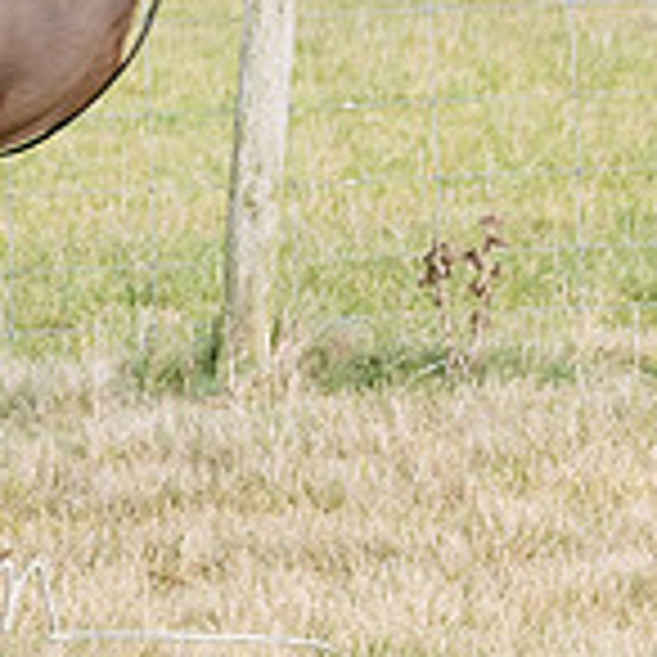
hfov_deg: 2.2
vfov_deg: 2.3
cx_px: -936
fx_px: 16685
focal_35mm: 777
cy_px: 196
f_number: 5
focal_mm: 103
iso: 400
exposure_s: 1/800
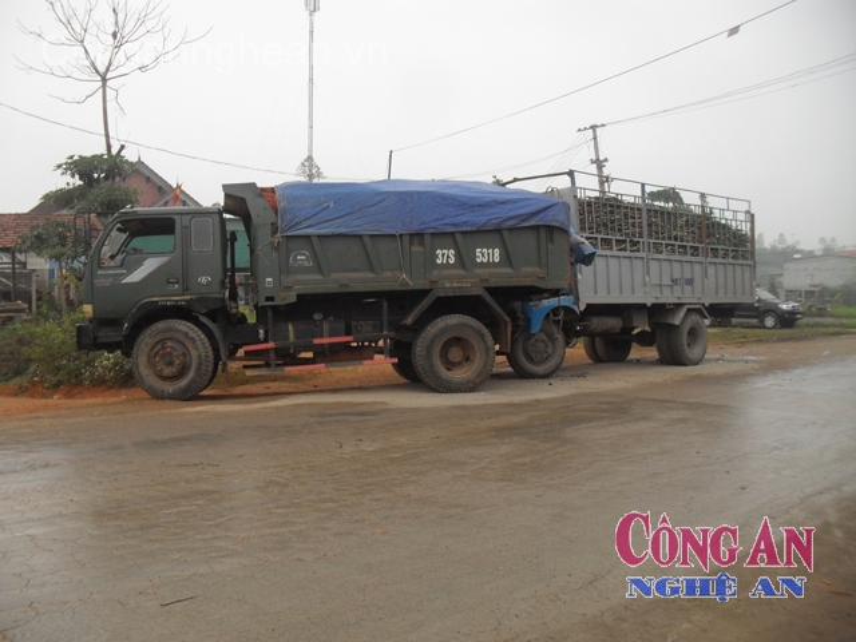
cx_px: 428
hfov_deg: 52.6
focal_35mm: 35
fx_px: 865
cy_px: 321
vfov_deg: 40.7
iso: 100
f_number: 3.2
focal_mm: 6.3
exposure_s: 1/60
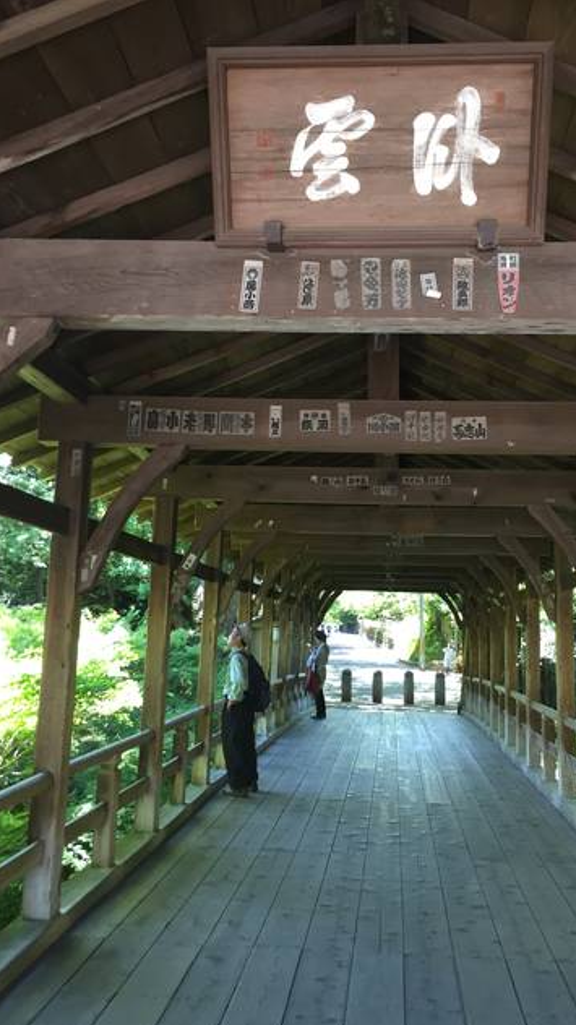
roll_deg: -0.4
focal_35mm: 32
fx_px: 870
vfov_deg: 61.0
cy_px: 517
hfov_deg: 36.5
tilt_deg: +9.4
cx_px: 347
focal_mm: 4.15
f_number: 2.2
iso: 32
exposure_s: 1/30
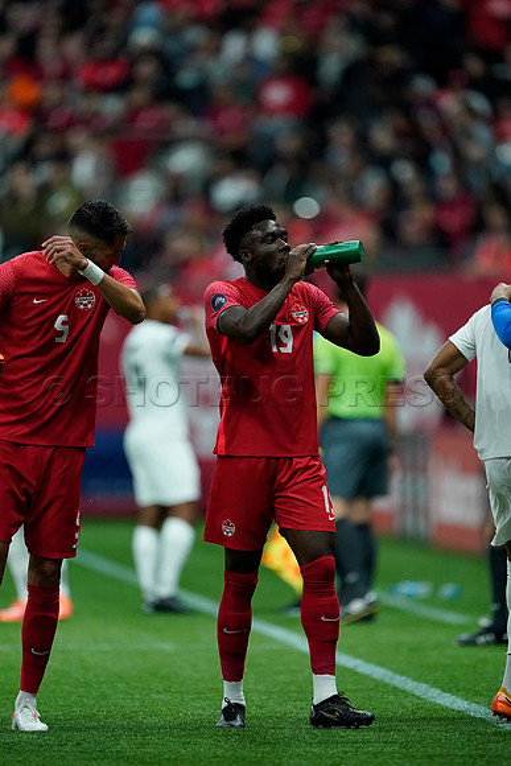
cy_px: 383
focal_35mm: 600
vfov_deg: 3.4
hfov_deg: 2.3
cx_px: 256
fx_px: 12766
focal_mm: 600
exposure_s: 1/1600
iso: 5000
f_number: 4
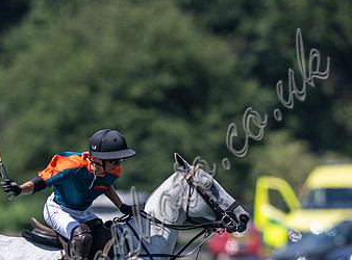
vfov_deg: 1.0
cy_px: 373
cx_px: 83
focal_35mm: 1471
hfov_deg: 1.4
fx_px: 14884
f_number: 2.8
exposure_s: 1/4000
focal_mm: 400
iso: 200
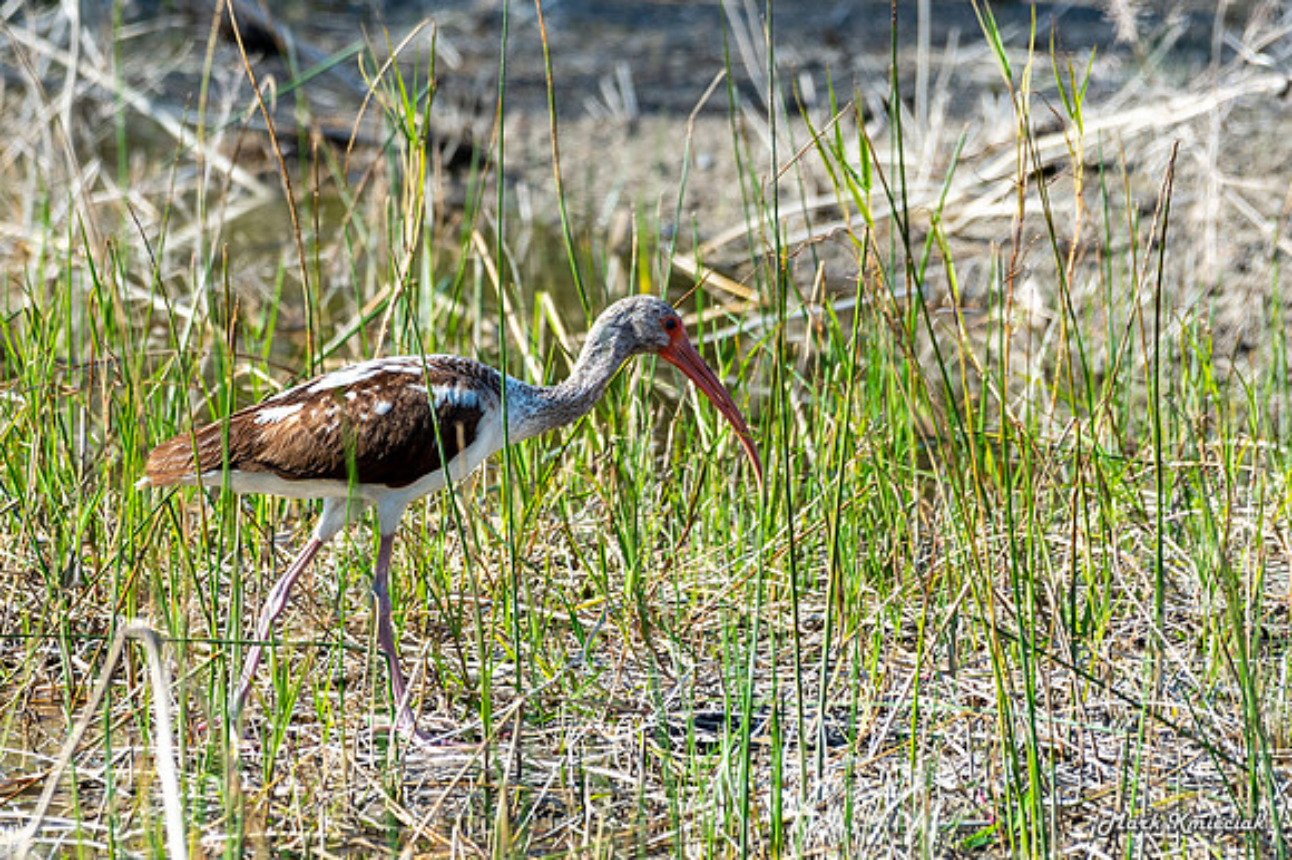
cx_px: 352
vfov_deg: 1.5
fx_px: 32957
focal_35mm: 919
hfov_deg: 2.2
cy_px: 320
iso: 560
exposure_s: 1/1000
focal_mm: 500
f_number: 8
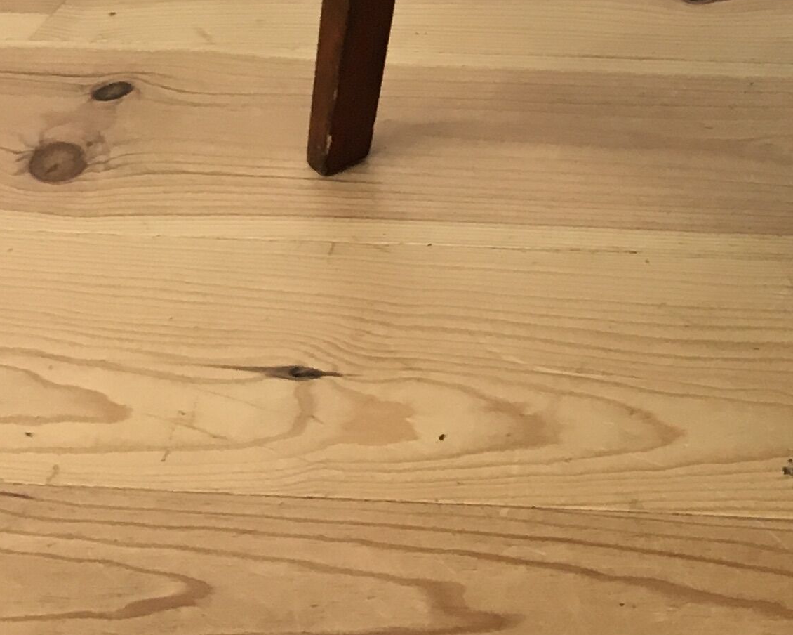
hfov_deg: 17.7
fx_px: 2370
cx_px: 1046
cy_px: -445
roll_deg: -0.1
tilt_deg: -19.7
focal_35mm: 101
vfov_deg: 13.9
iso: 25
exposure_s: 1/33
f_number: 2.2
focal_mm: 4.15
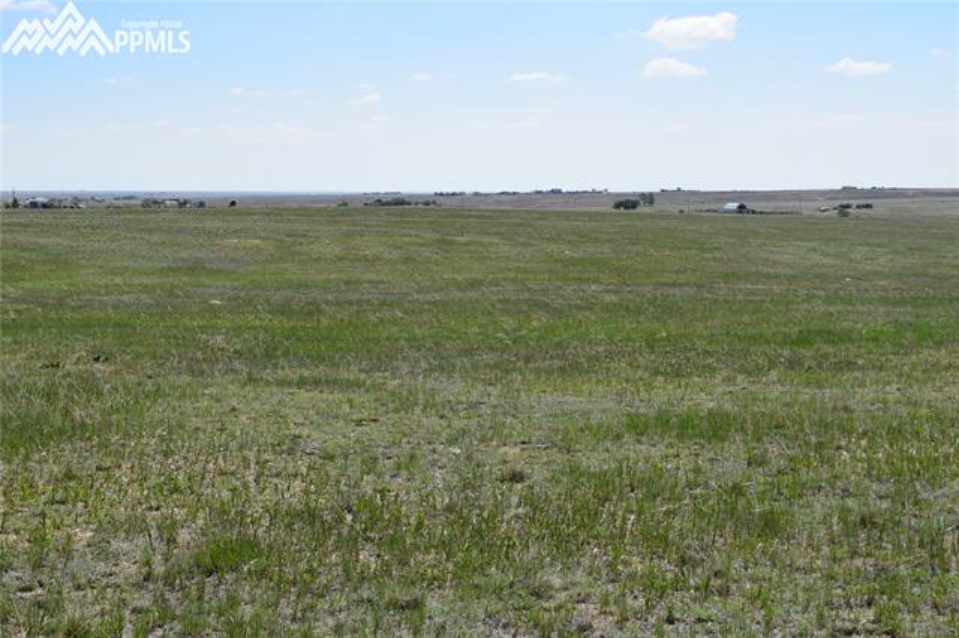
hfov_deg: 38.9
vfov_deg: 26.5
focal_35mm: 51
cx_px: 480
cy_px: 319
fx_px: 1358
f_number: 11
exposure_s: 1/500
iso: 320
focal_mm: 34
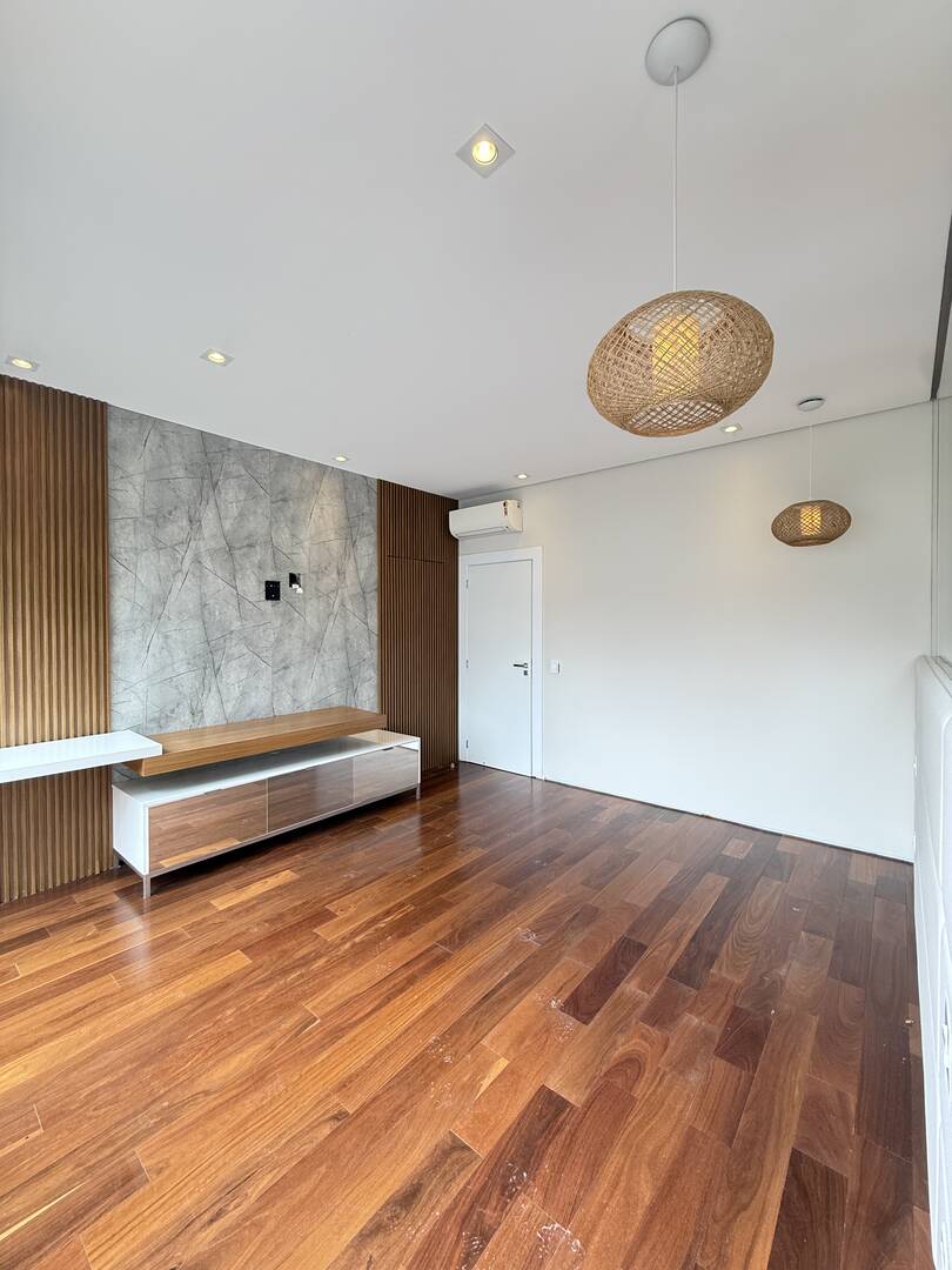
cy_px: 635
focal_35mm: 14
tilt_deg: -0.8
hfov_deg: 85.7
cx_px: 476
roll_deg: -0.2
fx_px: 513
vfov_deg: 102.1
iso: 100
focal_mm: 2.22
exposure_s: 1/120
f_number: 2.2
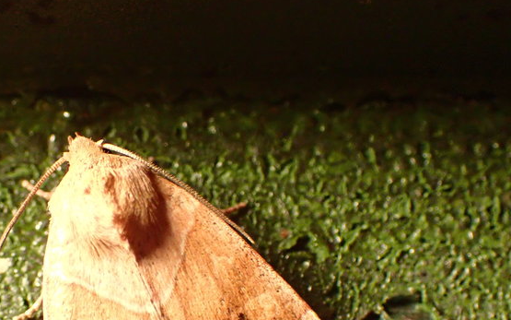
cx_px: 138
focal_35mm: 88
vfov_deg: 14.7
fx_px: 1226
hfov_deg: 23.3
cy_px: 268
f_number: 3.3
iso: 1000
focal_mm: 9.65
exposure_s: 1/50
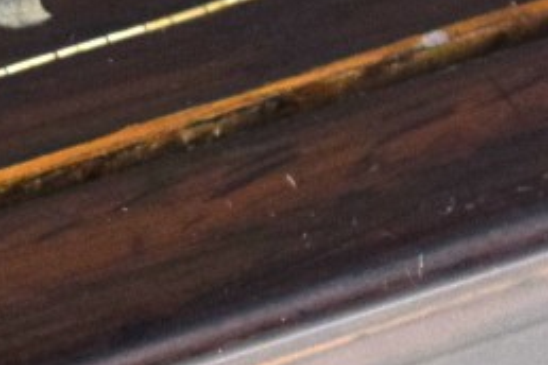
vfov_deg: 3.1
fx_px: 6636
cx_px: -510
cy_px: -98
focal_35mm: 436
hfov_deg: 4.7
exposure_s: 1/2000
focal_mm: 50
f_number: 5.6
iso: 1600
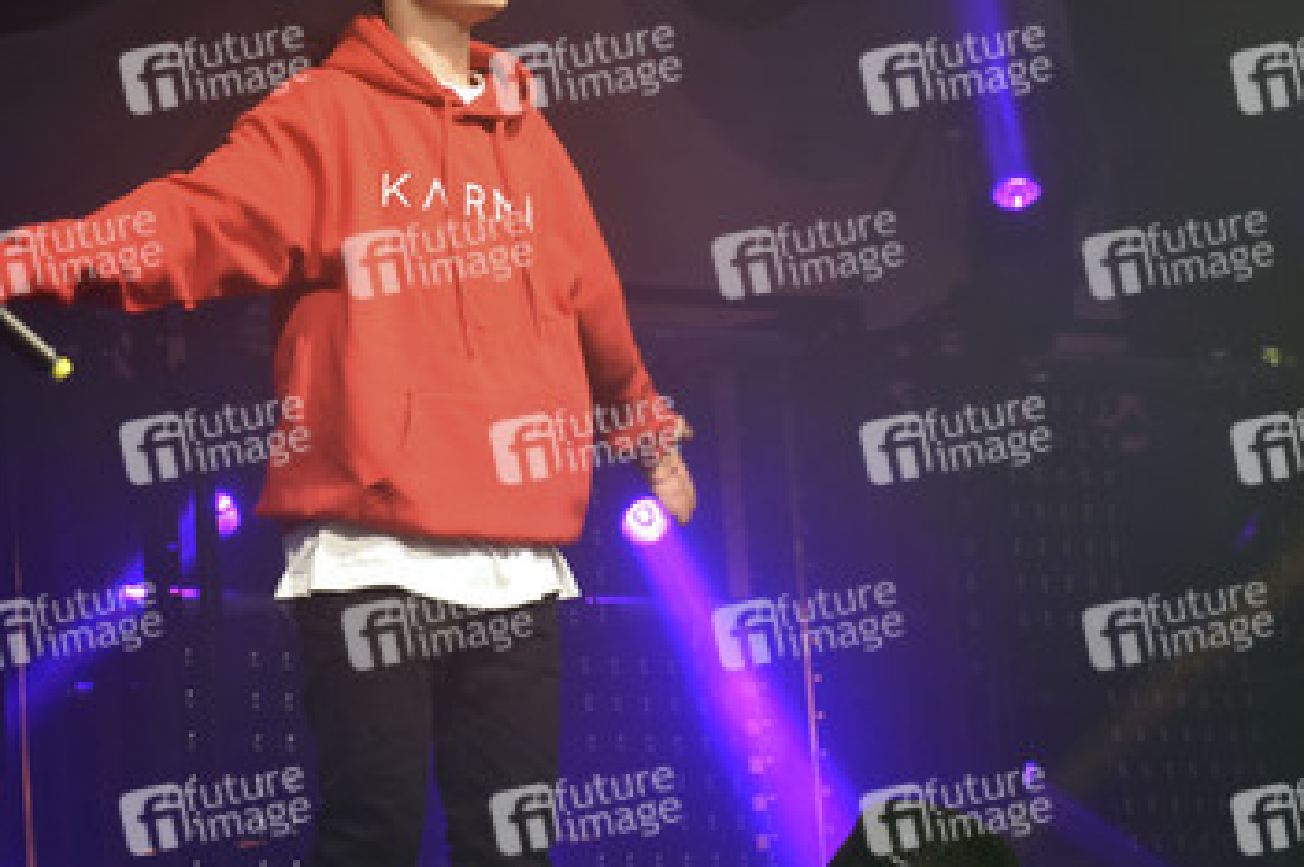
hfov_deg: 17.2
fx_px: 4306
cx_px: 487
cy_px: 348
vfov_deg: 11.5
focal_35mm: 119
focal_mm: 62
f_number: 5
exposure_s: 1/200
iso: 800
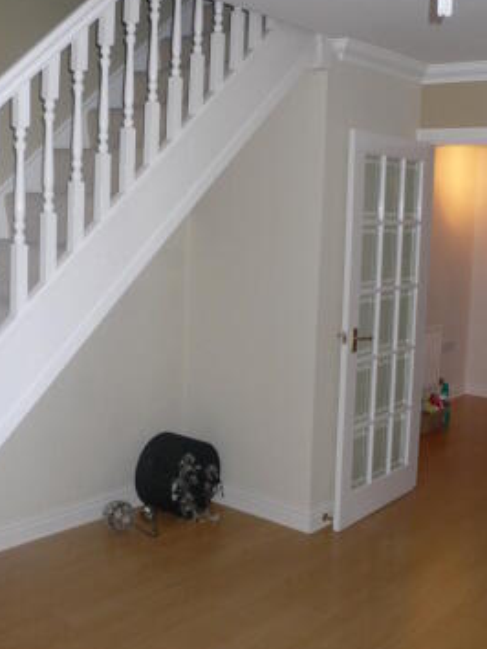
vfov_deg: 44.8
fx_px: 787
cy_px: 314
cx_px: 247
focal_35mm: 42
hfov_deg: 34.4
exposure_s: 1/30
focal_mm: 6.3
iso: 125
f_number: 2.8
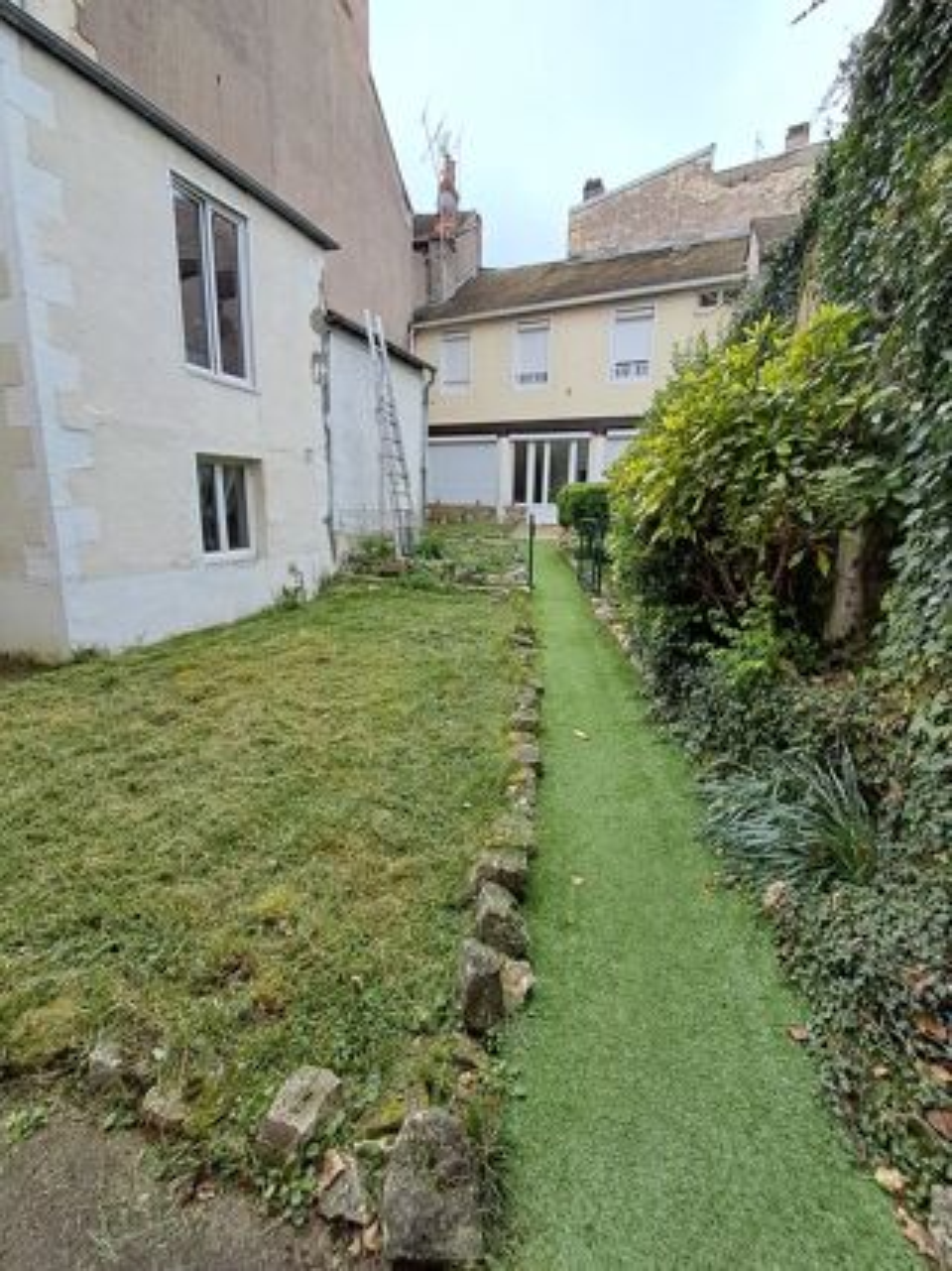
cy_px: 636
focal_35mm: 16
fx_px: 587
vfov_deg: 94.5
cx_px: 476
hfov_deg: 78.1
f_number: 2.2
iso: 40
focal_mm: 1.64
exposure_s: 1/532
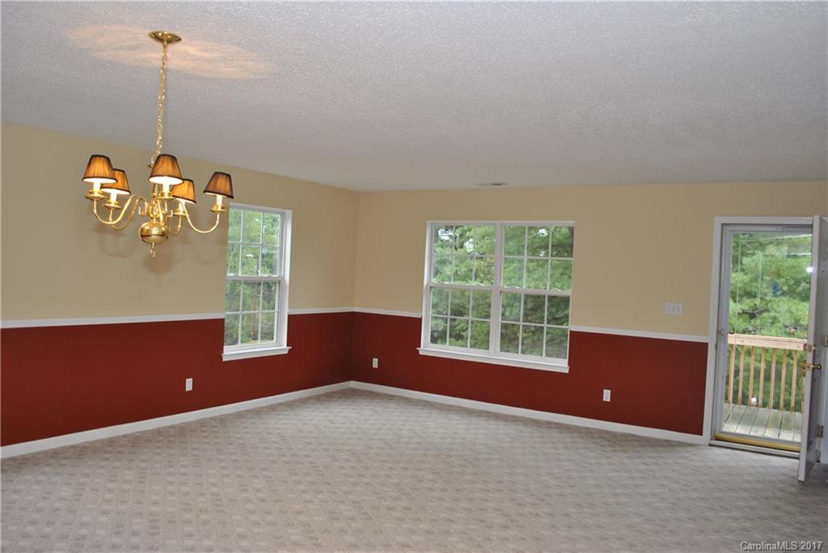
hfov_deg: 67.4
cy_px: 276
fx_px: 621
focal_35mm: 27
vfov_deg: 48.0
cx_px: 414
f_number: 4
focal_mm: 18
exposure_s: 1/60
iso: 200
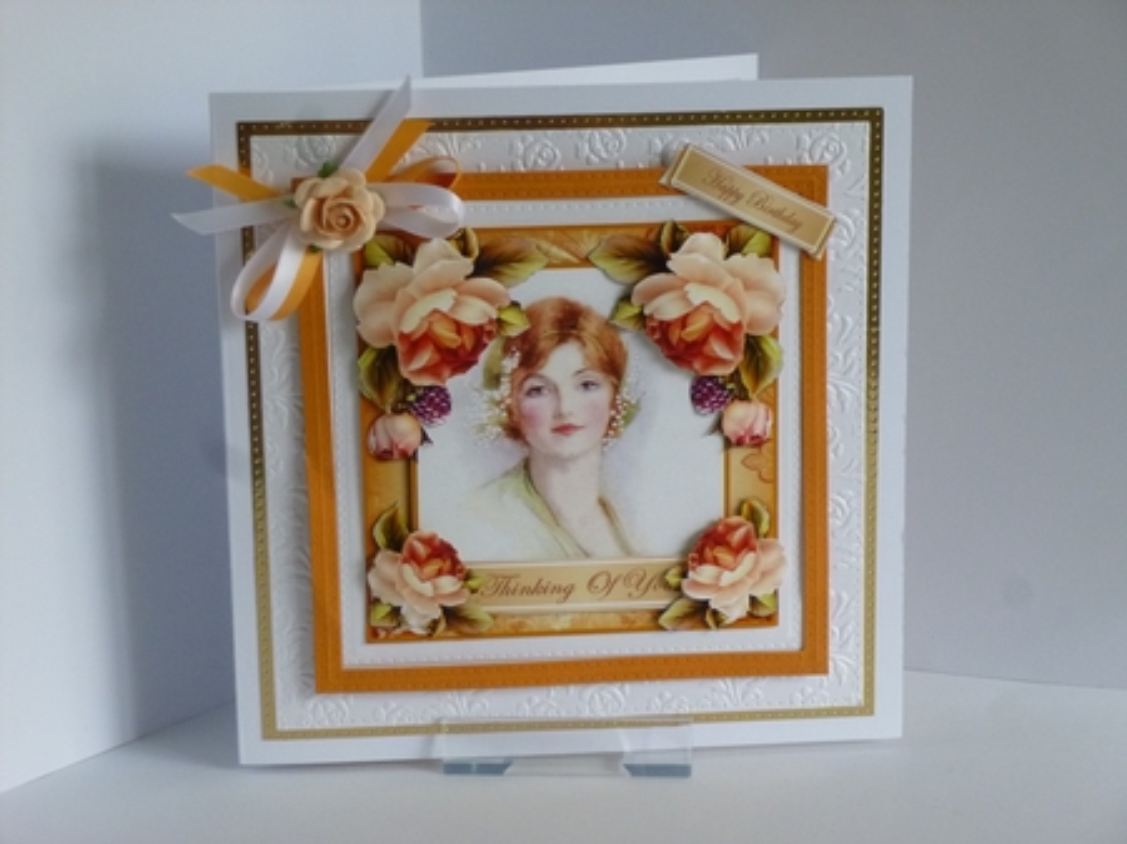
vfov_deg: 20.1
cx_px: 564
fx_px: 2375
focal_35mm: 73
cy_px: 422
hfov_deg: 26.7
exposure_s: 1/50
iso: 400
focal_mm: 13.2
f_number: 4.7
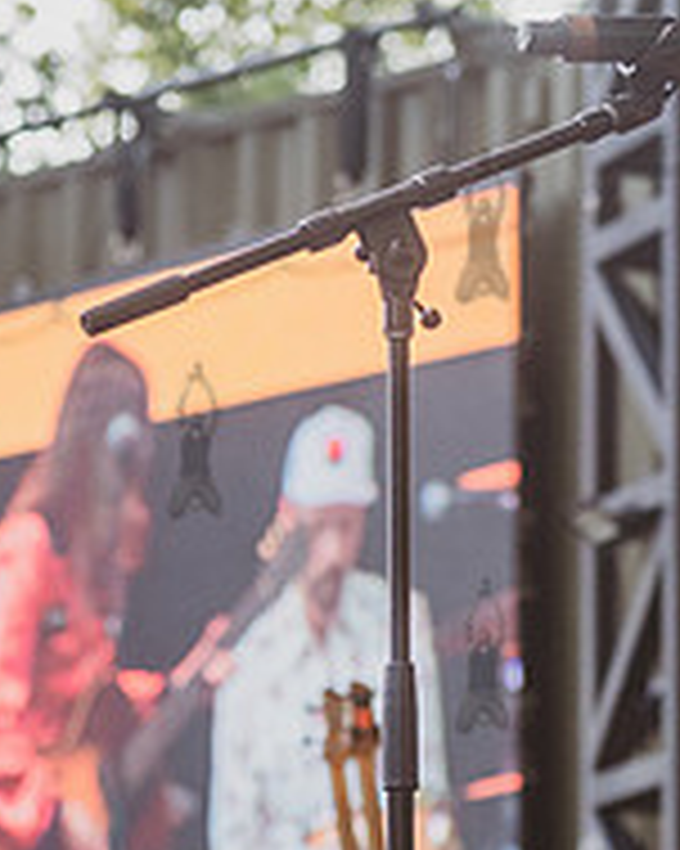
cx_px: 1066
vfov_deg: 6.8
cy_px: 354
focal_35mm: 285
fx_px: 7175
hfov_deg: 5.4
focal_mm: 86
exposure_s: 1/1250
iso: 2000
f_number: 4.5
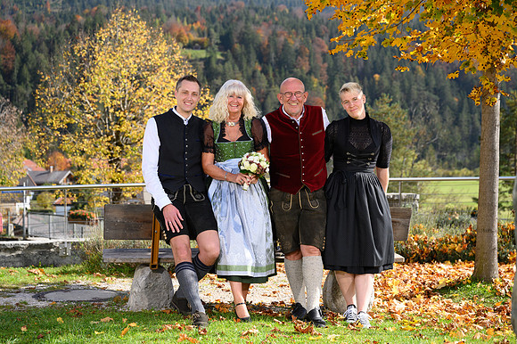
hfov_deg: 34.5
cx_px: 258
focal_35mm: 58
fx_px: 832
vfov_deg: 23.4
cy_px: 172
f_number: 4
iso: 100
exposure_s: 1/400
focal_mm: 58
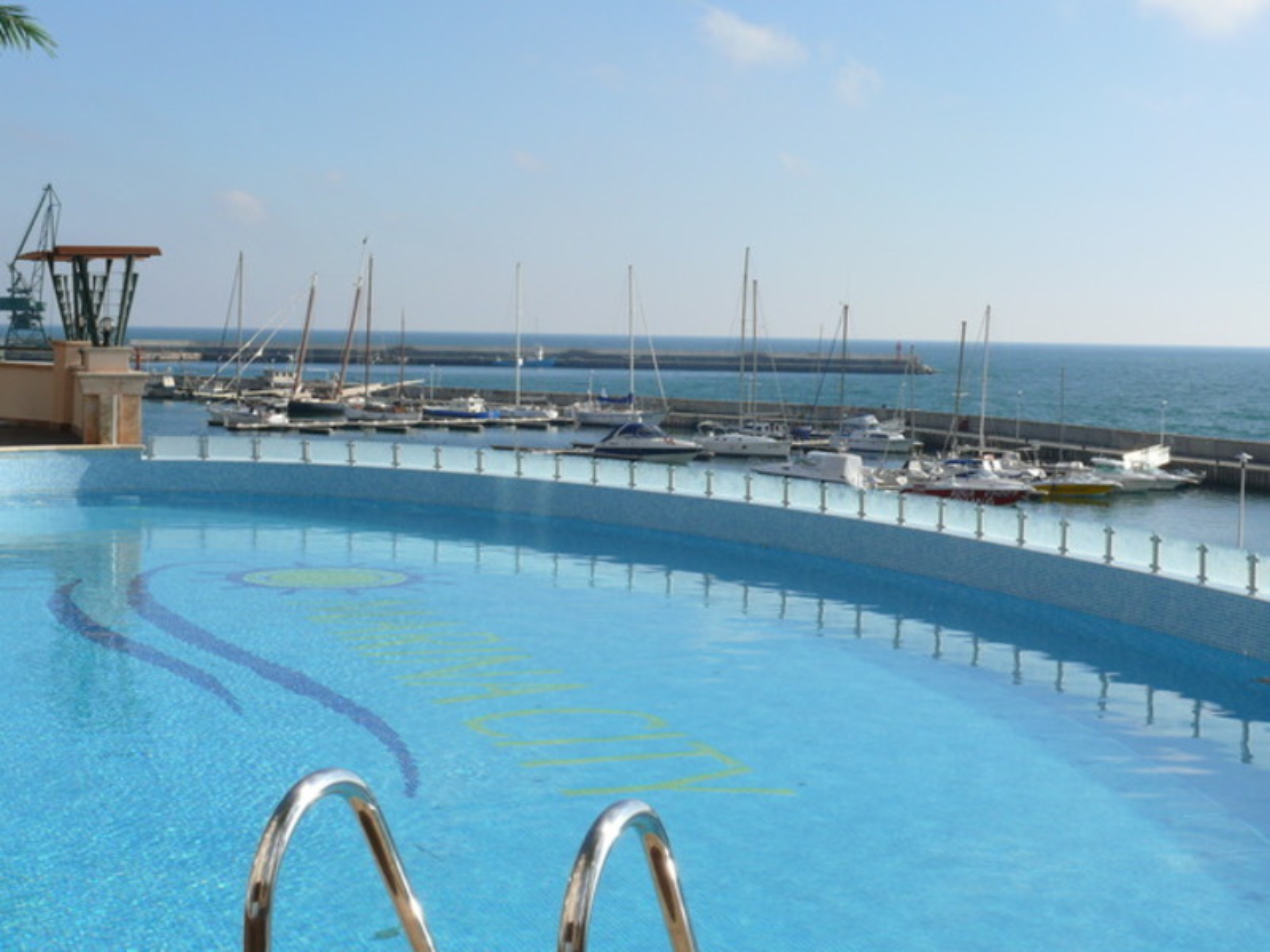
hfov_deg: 32.2
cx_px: 635
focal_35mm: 60
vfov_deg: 24.4
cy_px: 476
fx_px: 2201
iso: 100
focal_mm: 11.8
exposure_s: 1/500
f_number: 5.6
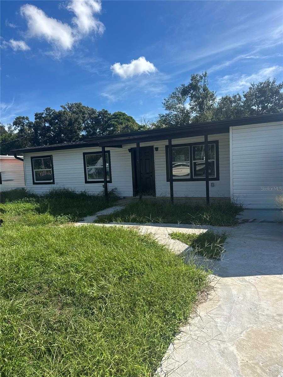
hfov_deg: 56.8
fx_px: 262
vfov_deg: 71.6
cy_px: 188
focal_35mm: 24
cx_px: 142
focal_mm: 6.76
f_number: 1.78
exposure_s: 1/4608
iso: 80
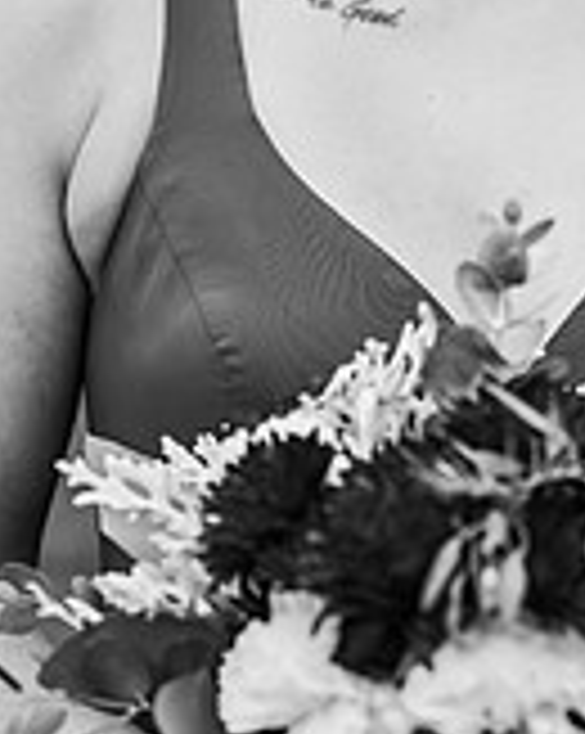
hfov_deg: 11.4
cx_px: 412
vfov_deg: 14.1
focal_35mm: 135
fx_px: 2927
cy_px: 63
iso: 200
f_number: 3.2
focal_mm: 52
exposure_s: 1/1000
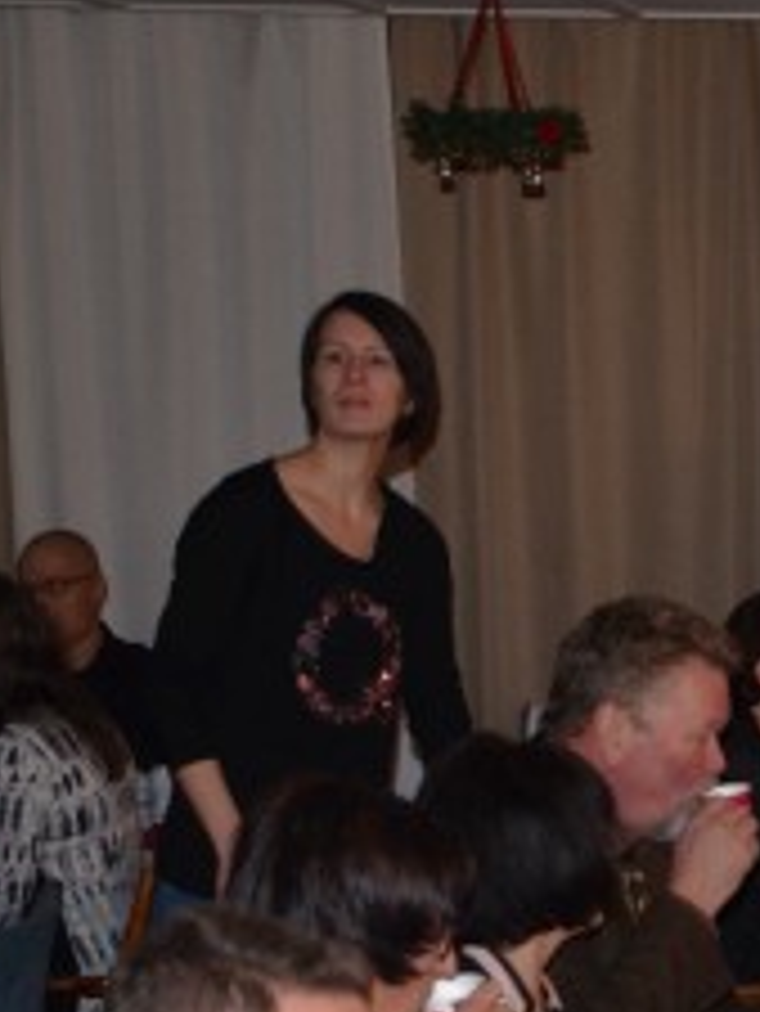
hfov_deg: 12.7
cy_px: 996
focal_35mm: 110
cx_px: 1129
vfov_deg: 17.4
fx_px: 3231
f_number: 4
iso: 800
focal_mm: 25
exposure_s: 1/60
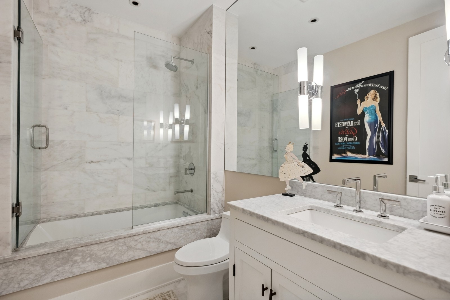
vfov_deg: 70.5
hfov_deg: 93.3
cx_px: 225
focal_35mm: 17
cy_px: 150
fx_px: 213
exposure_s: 1/80
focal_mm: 17
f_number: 8
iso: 2000
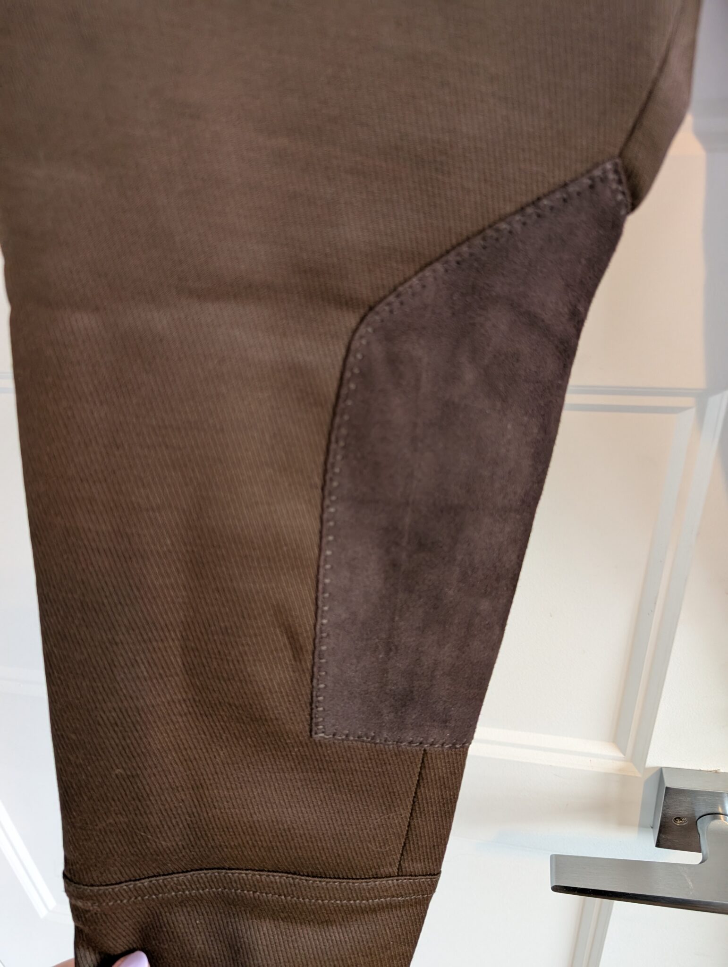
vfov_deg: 71.5
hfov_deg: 56.9
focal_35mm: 24
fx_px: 671
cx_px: 364
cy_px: 484
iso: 551
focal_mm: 6.9
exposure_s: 1/120
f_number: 1.68
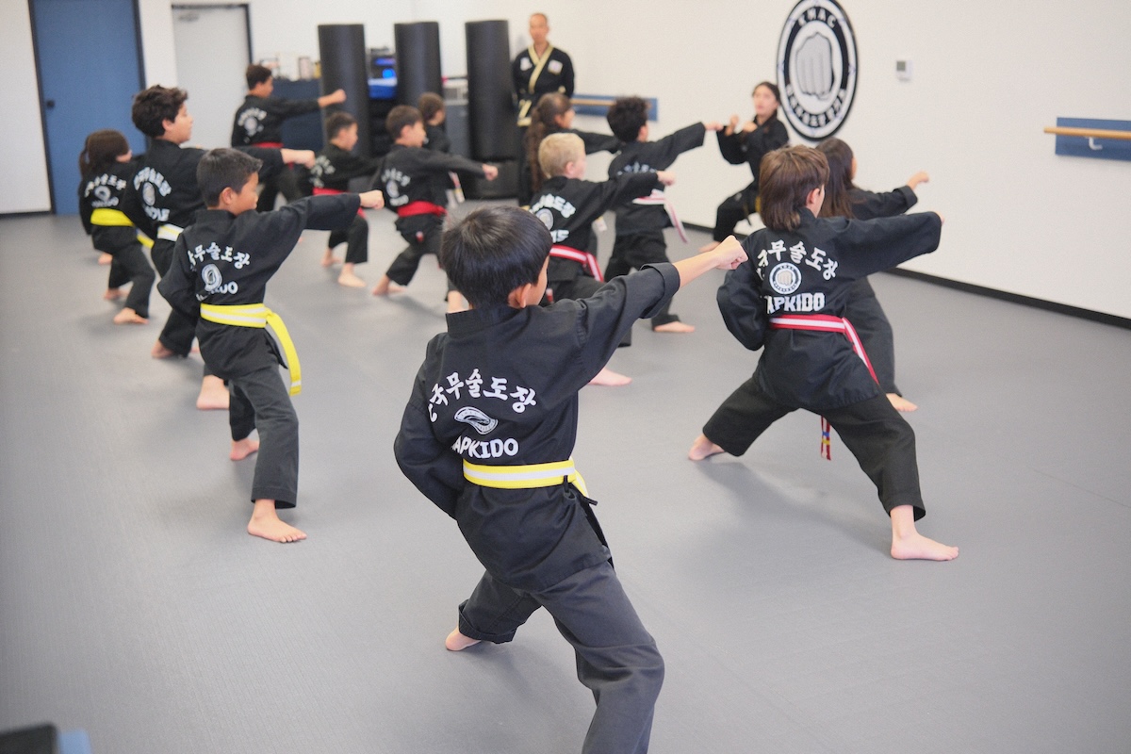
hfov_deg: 47.4
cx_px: 566
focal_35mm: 41
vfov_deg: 32.6
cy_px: 377
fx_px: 1288
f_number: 1.6
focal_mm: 27
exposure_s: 1/320
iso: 1600
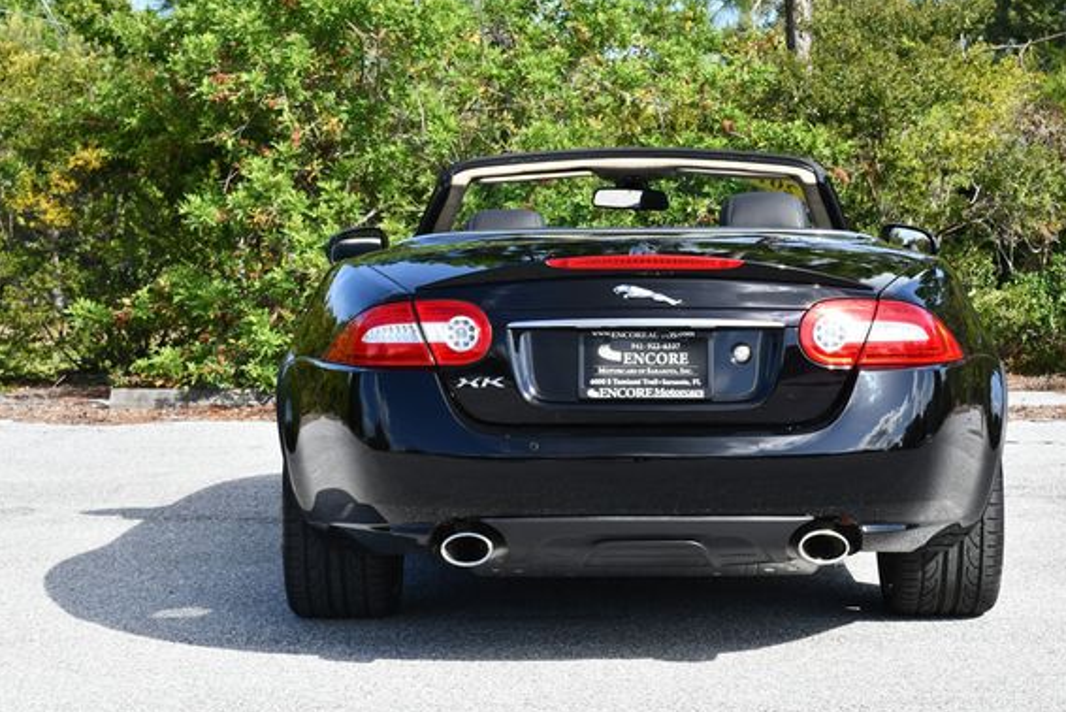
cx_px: 601
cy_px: 354
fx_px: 2548
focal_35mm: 86
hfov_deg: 23.6
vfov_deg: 15.9
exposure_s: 1/250
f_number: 8
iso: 200
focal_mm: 38
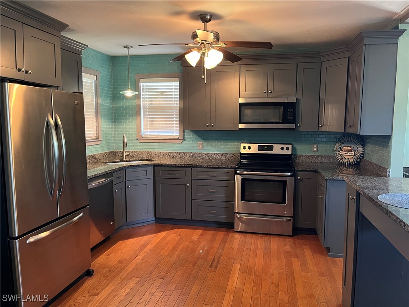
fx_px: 307
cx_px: 204
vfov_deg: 53.1
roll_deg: +0.5
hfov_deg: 67.3
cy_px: 154
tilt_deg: -5.6
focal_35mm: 26
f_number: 1.6
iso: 500
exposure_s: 1/40
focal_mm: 5.1
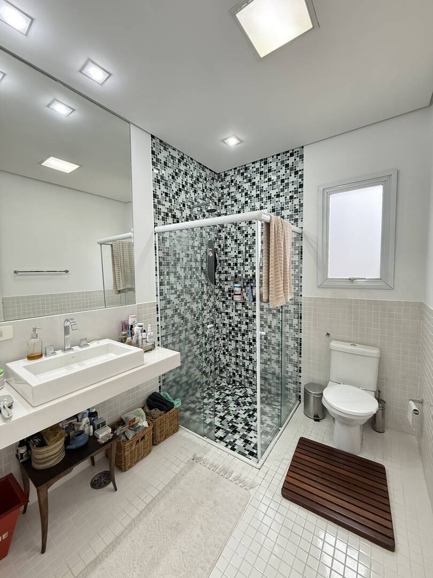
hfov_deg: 85.7
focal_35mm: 14
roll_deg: +0.1
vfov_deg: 102.1
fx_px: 233
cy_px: 289
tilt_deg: -3.1
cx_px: 216
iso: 320
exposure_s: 1/60
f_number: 2.2
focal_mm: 2.22
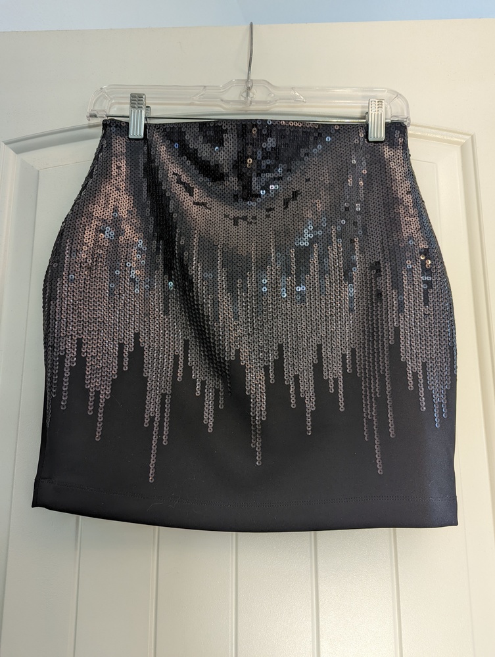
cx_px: 248
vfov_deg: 71.5
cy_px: 328
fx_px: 456
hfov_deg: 56.9
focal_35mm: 24
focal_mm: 6.81
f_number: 1.85
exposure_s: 1/87.6
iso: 404
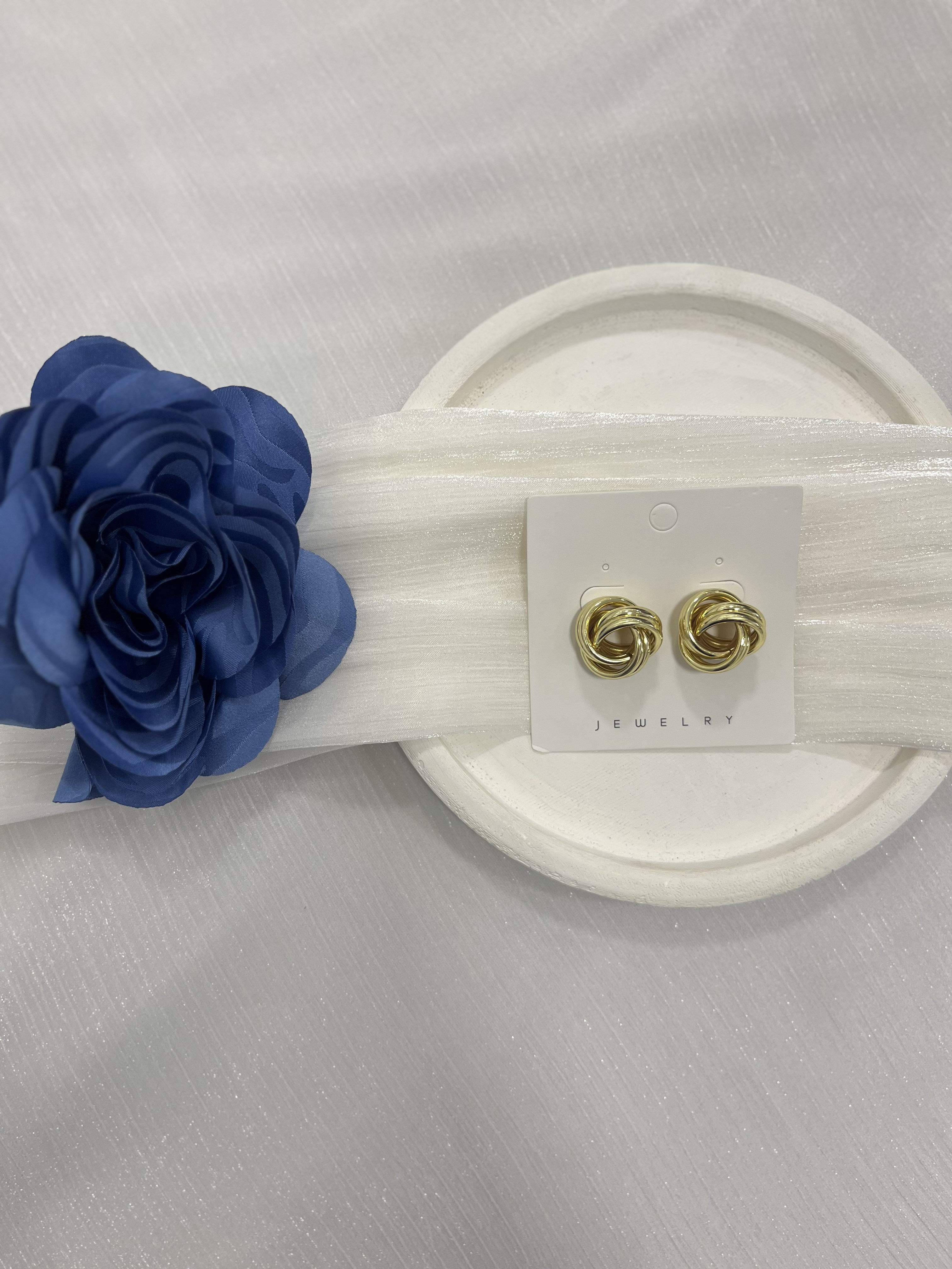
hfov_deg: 53.1
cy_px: 634
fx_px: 953
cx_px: 476
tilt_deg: -85.4
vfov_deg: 67.3
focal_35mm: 26
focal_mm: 5.1
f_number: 1.6
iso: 40
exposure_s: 1/100
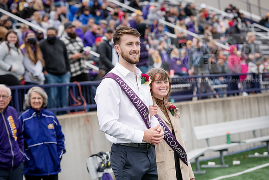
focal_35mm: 112
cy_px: 90
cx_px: 134
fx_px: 837
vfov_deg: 12.2
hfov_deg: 18.3
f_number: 4
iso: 400
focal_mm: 112
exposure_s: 1/1250
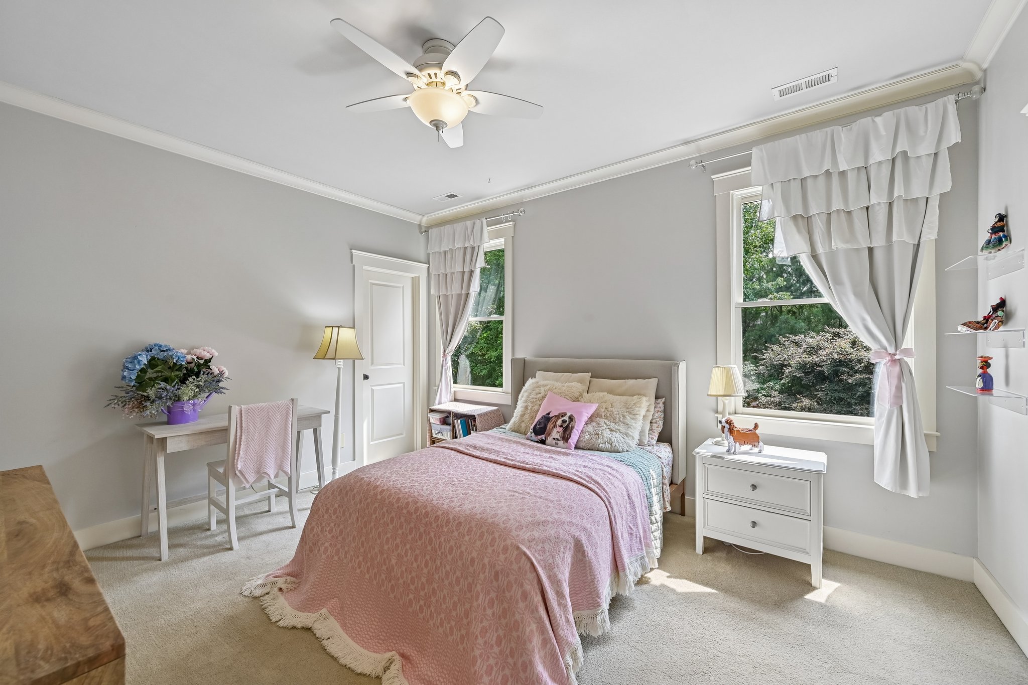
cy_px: 342
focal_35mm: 14
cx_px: 514
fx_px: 400
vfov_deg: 81.2
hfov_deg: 104.3
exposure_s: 1/100
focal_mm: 14
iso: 400
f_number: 8
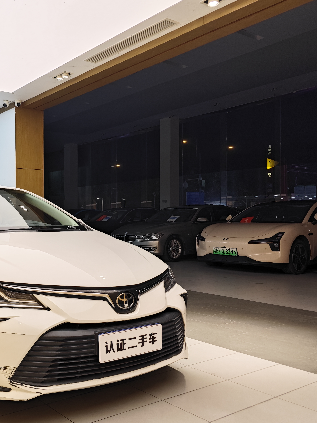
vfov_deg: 53.9
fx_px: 415
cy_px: 221
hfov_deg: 38.1
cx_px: 16
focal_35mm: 34
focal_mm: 8.7
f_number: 1.9
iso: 400
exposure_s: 1/100
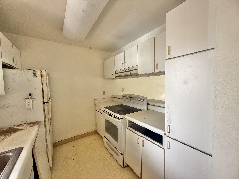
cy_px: 90
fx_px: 97
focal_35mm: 14
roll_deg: +1.5
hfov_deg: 102.1
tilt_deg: -2.6
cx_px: 120
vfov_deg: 85.7
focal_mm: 2.22
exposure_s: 1/99
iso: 160
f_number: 2.2
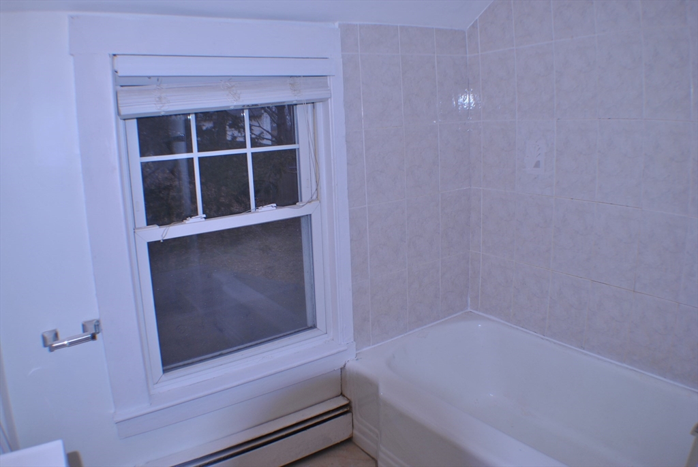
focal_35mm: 36
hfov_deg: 53.1
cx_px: 349
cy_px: 234
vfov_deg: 37.0
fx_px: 699
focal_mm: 24
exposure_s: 1/100
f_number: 4
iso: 100
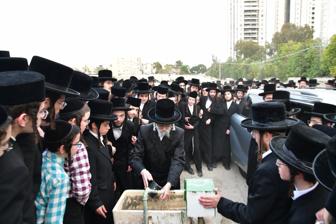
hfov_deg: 61.9
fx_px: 280
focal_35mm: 30
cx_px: 168
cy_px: 112
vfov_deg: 43.6
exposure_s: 1/160
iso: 1600
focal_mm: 30
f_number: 6.3
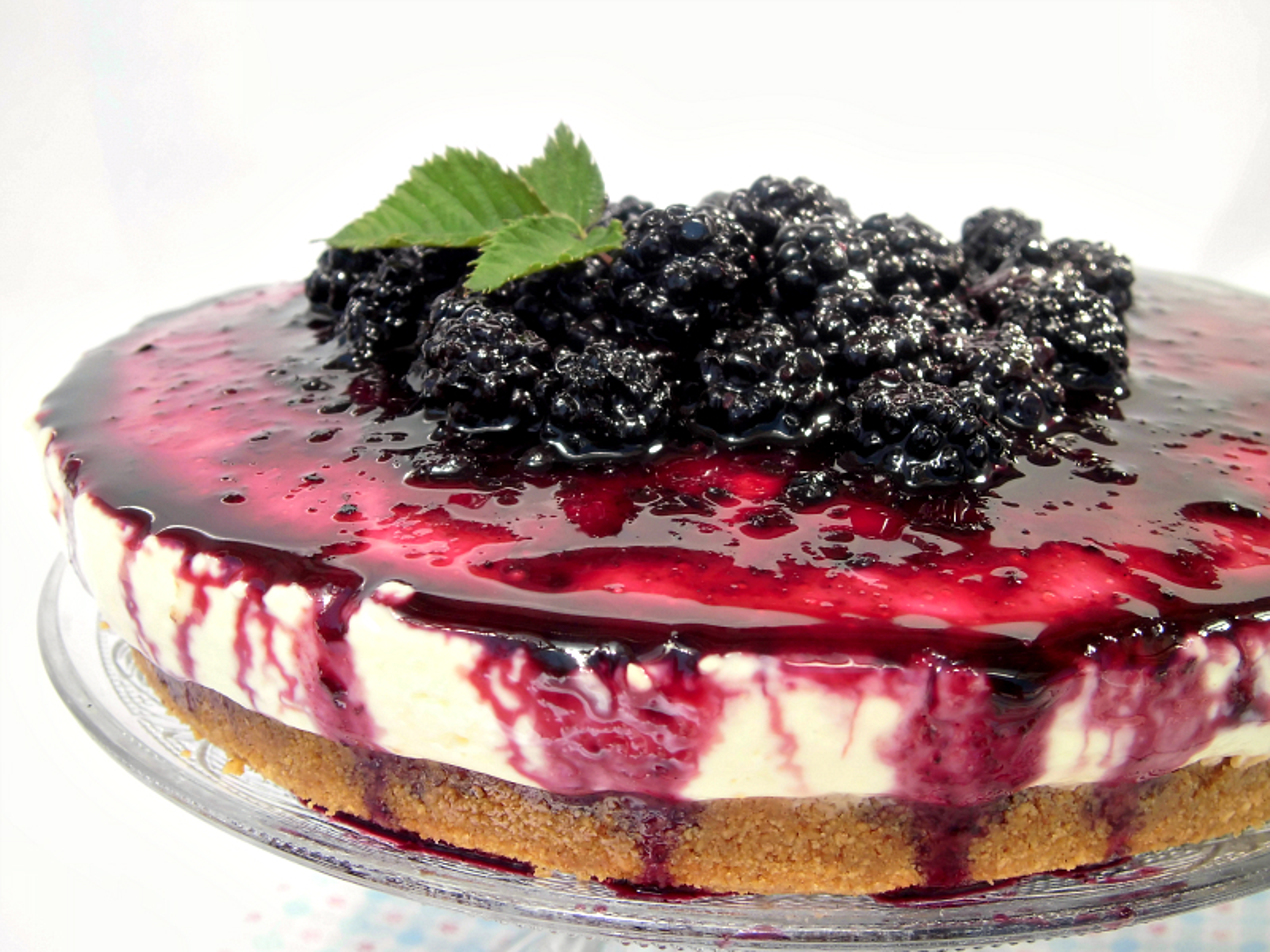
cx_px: 635
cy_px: 476
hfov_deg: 40.4
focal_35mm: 47
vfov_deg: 30.9
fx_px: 1724
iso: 100
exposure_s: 1/320
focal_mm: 8.3
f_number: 3.4
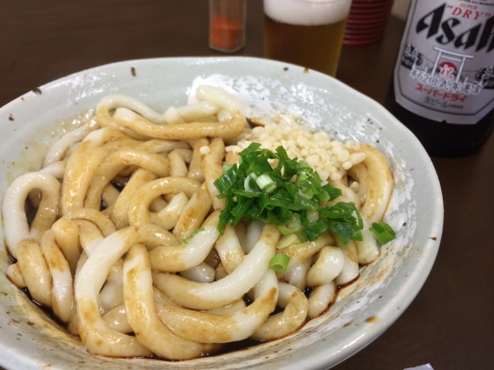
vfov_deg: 46.8
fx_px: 428
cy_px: 185
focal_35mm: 30
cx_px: 247
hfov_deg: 60.0
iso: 40
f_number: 2.2
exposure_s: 1/30
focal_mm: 4.12
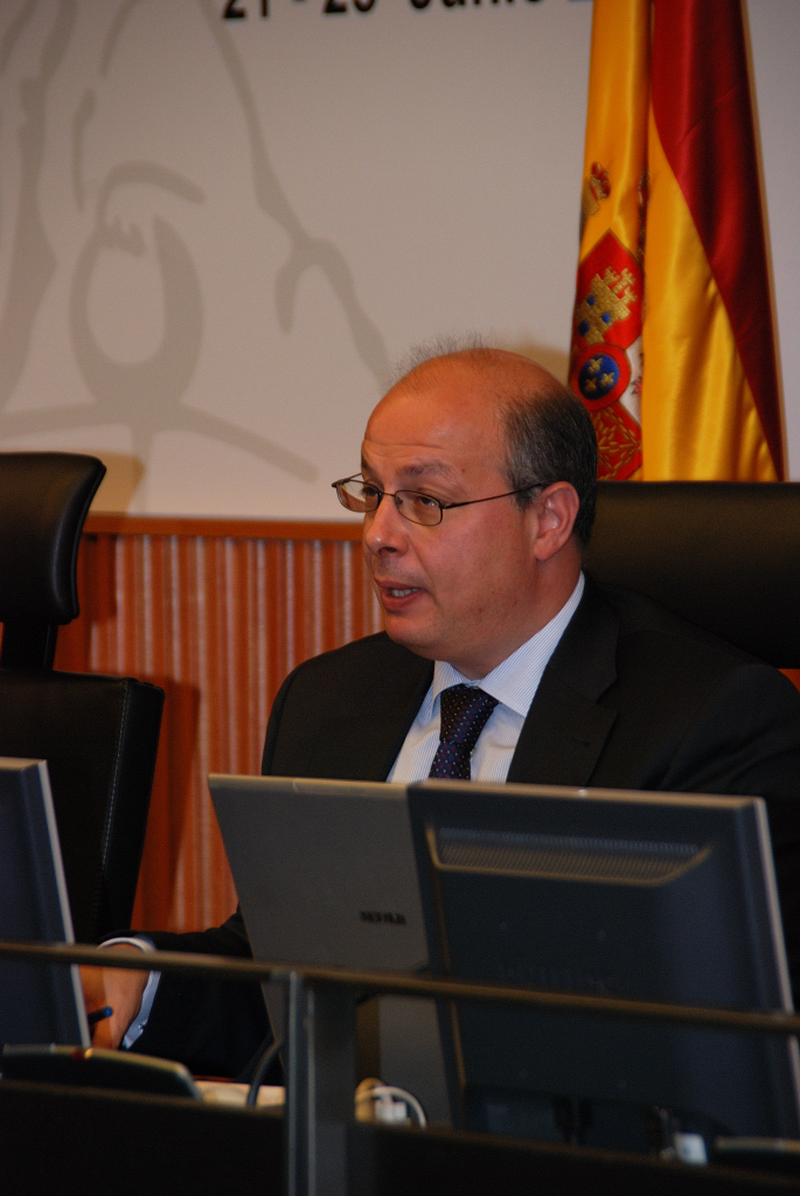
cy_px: 598
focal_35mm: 48
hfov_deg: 28.1
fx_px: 1596
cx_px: 400
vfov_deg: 41.1
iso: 400
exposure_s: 1/100
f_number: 4.2
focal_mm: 32
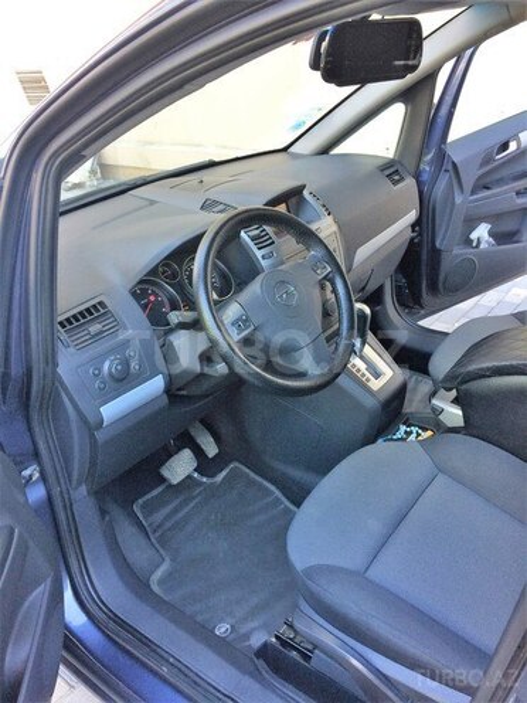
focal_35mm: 29
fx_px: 589
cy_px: 352
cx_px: 264
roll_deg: +6.5
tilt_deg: -28.5
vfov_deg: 61.7
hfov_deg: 48.2
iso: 50
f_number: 2.2
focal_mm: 4.15
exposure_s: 1/33
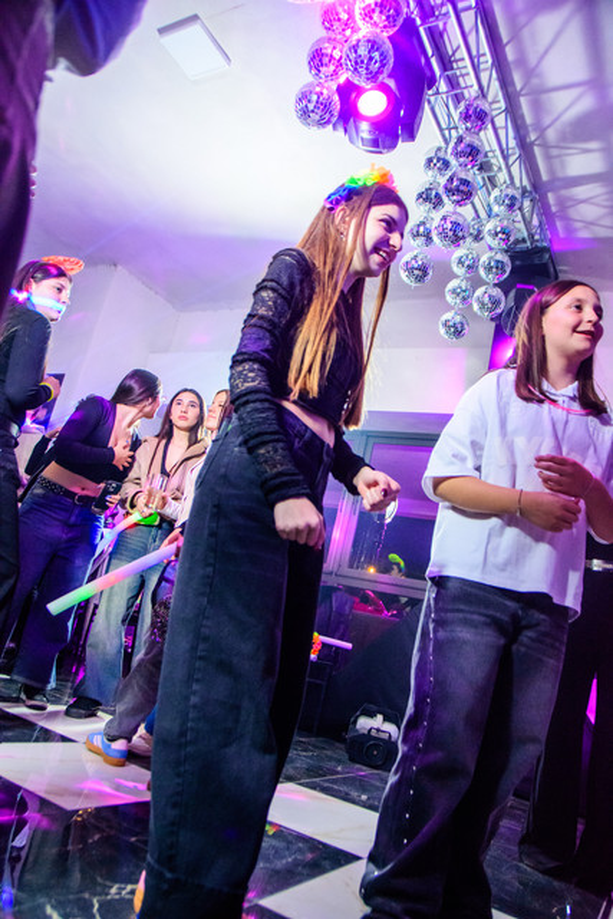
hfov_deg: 50.4
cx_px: 306
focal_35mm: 26
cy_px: 460
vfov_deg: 70.4
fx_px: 651
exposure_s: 1/160
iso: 2500
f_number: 2.8
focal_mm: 17
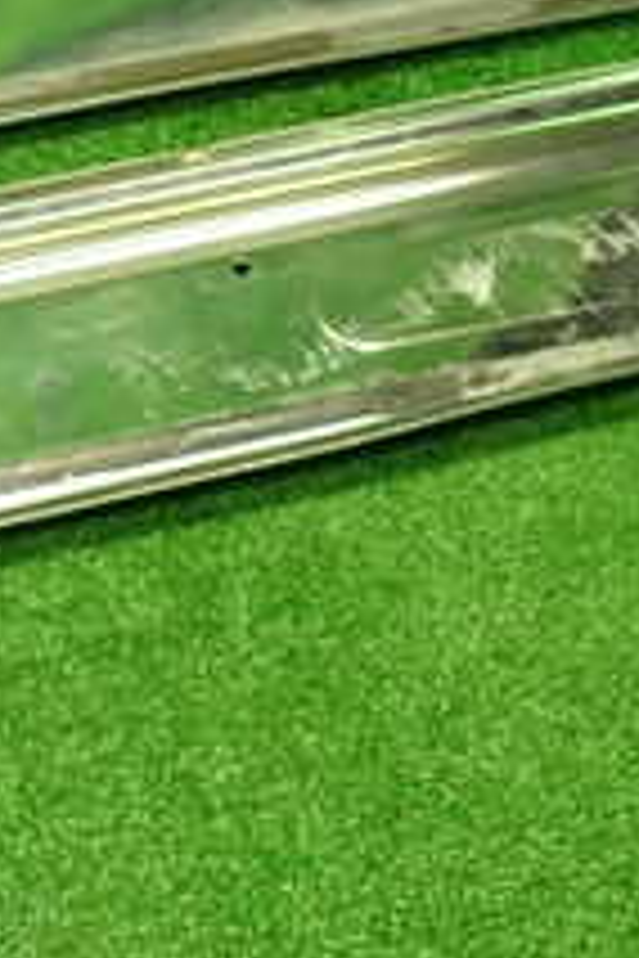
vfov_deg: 22.9
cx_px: -126
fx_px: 2343
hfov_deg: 15.0
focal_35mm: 88
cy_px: 247
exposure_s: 1/40
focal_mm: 5.4
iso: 200
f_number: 2.3
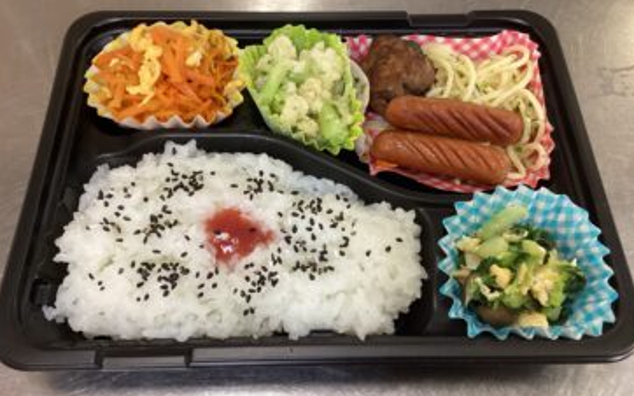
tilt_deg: -60.8
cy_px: 188
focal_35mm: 34
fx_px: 587
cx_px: 314
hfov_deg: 56.7
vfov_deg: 37.2
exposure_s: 1/60
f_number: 2.4
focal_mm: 3.3
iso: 200
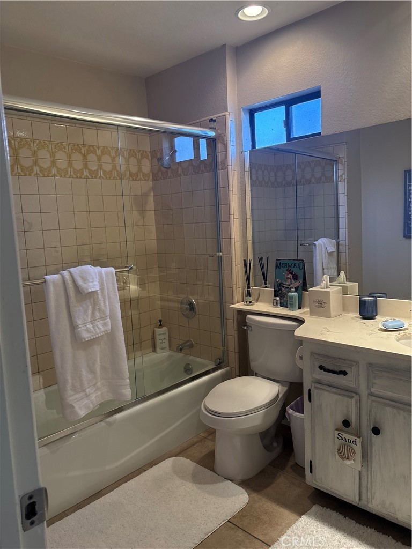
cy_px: 274
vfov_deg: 67.3
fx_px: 413
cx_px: 206
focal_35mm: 26
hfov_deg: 53.1
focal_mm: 5.96
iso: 160
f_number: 1.6
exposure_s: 1/120
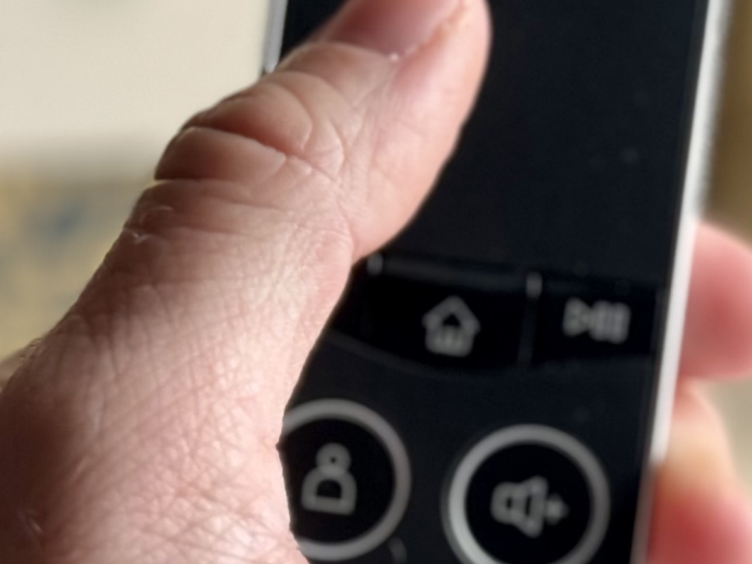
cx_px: 94
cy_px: 242
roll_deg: -0.3
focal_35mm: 162
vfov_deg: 9.2
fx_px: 3519
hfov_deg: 12.1
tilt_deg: -4.5
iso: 125
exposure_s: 1/333
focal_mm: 6.86
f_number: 1.78
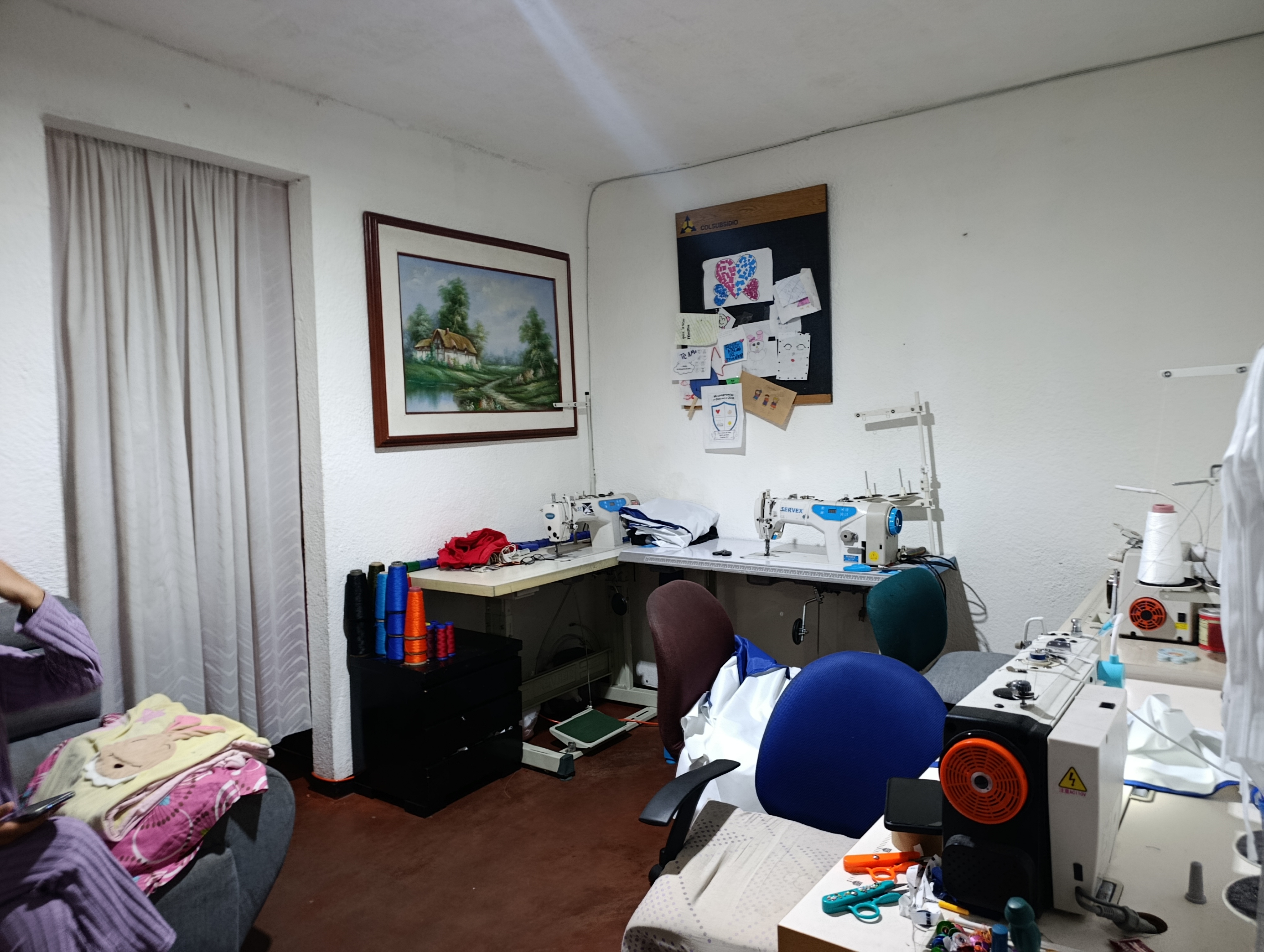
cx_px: 632
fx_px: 841
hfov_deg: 73.8
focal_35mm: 23
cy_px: 476
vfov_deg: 59.0
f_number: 1.65
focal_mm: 6.11
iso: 1033
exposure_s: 1/40
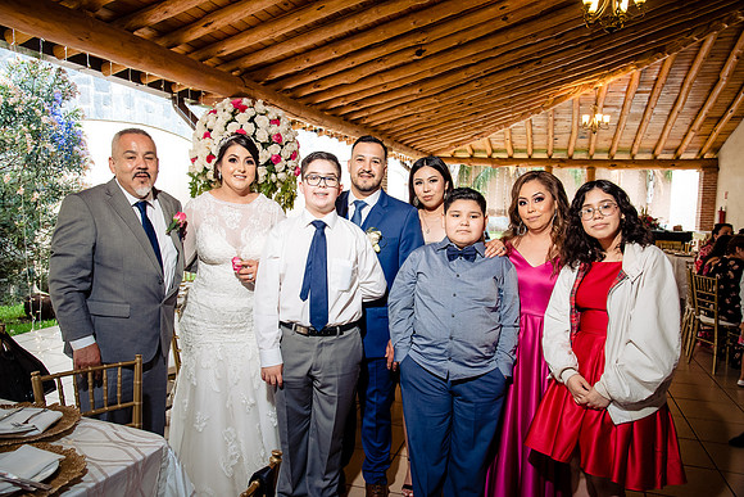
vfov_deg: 43.6
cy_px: 248
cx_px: 372
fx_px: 620
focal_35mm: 30
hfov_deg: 61.9
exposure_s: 1/100
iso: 2000
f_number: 7.1
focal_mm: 30
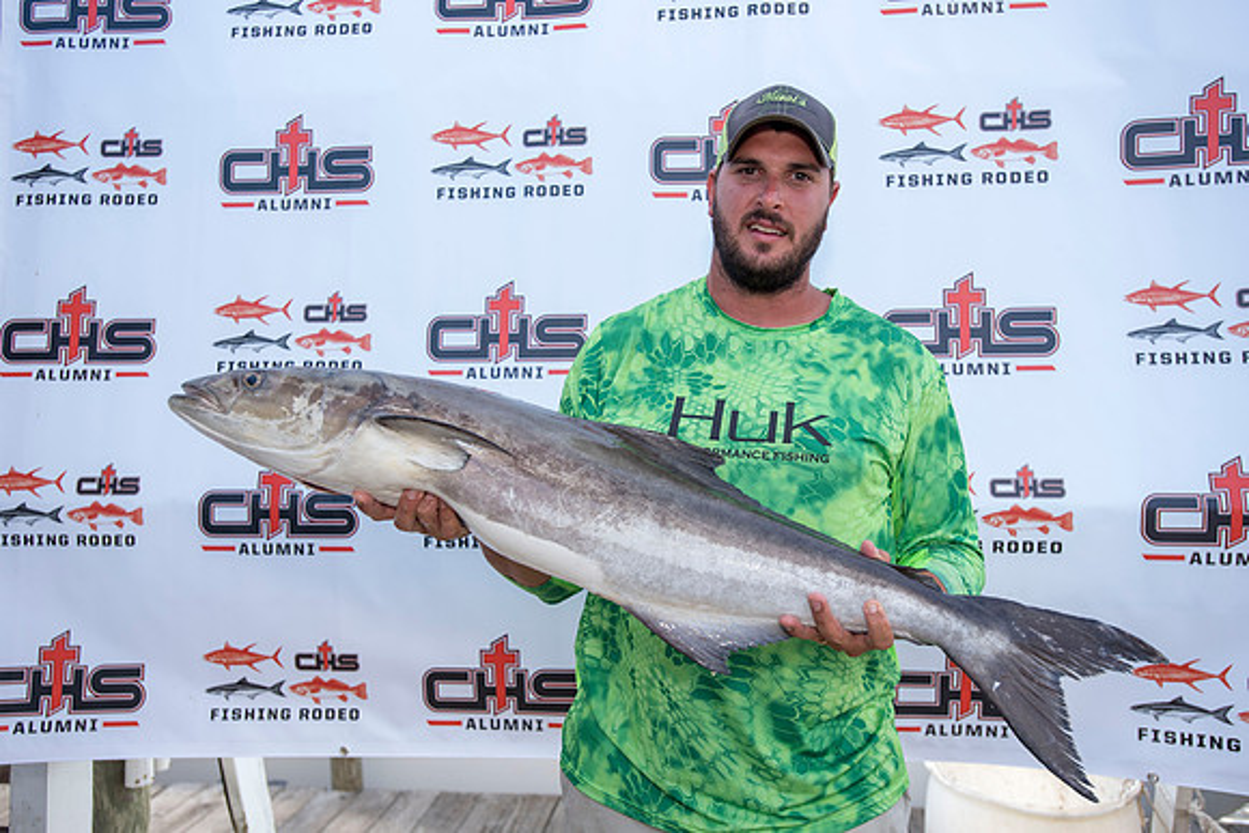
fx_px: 1041
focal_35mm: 30
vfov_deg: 43.6
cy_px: 416
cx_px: 624
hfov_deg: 61.9
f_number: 4.5
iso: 250
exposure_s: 1/500
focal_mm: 30
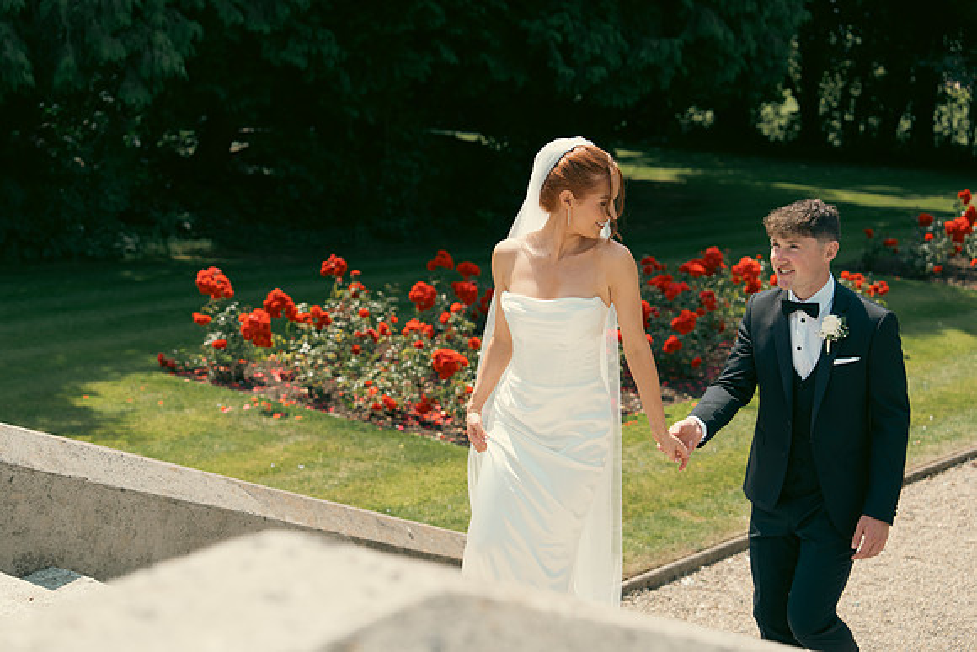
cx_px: 488
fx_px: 1656
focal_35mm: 61
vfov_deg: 22.3
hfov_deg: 32.9
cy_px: 326
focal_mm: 61
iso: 200
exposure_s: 1/1250
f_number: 3.5
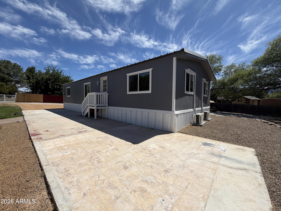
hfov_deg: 102.1
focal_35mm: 14
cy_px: 106
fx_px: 114
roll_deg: -0.7
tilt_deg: -1.9
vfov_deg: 85.7
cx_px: 140
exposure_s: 1/1368
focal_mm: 2.22
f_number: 2.2
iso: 20
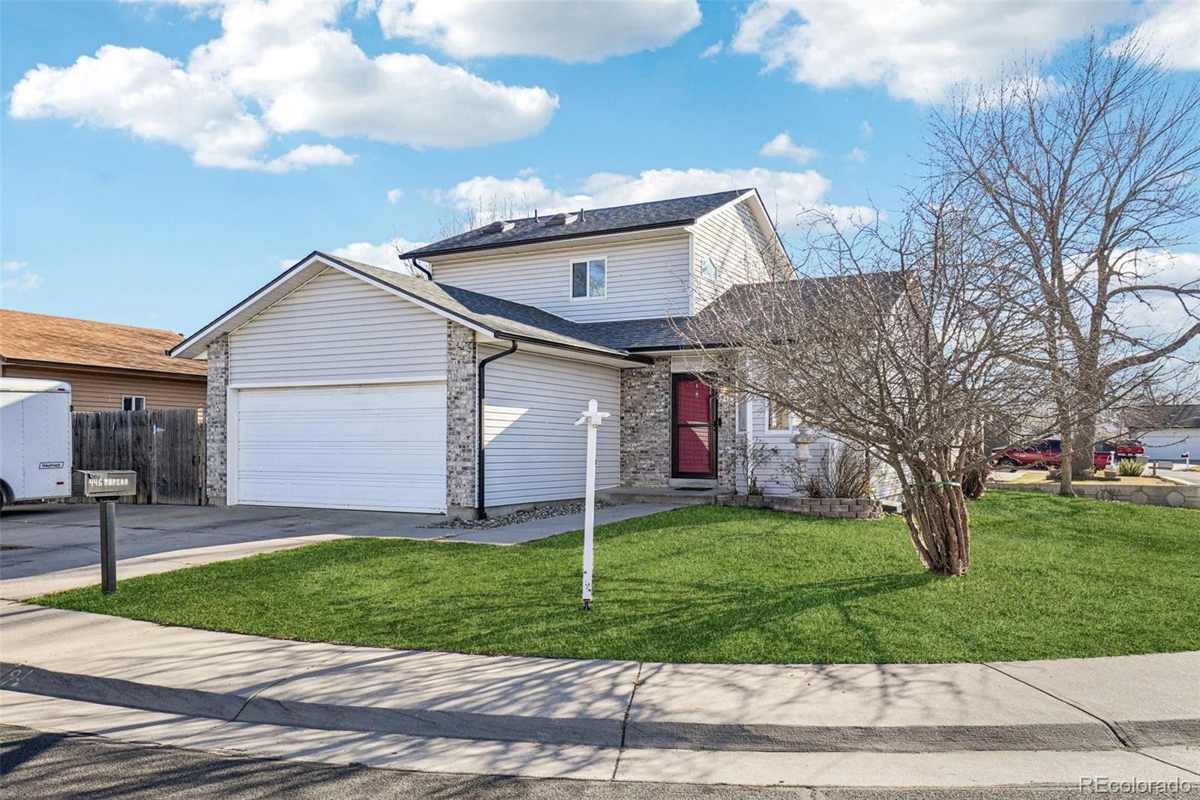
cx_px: 600
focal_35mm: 27
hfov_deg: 67.4
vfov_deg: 47.9
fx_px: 900
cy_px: 400
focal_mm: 18
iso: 400
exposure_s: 1/640
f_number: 8
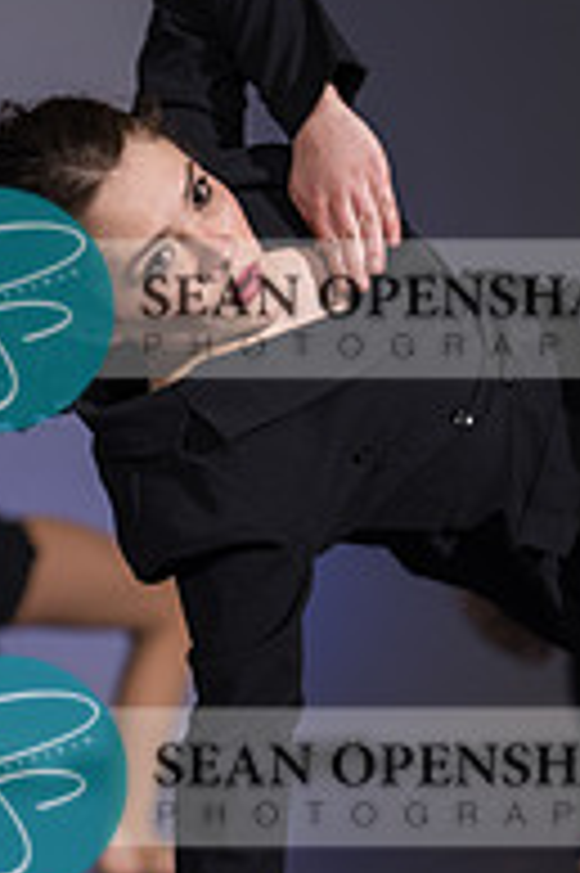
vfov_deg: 11.1
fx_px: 4503
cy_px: 513
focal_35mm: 186
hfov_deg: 7.4
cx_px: 279
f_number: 2.8
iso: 400
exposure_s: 1/500
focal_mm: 80
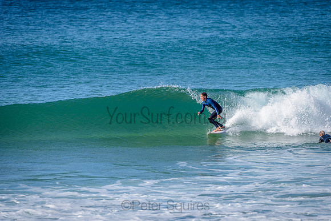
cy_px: 110
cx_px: 166
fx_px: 4598
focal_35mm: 500
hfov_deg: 4.1
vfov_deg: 2.8
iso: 180
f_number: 5.6
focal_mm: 500
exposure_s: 1/2000
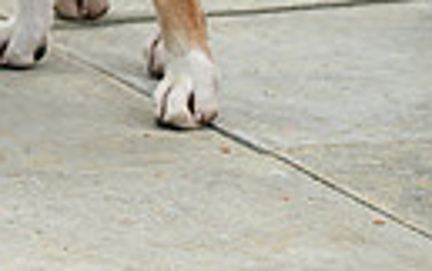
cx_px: -489
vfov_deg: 2.3
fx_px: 6755
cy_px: -360
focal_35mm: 573
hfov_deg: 3.6
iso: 360
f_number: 4.5
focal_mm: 125
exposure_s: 1/1000
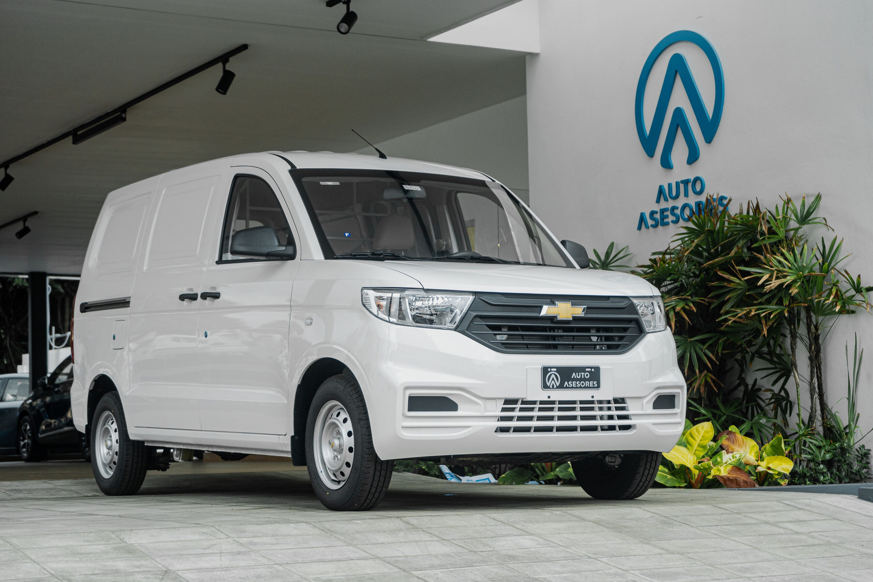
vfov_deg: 19.5
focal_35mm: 70
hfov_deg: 28.8
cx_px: 436
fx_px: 1697
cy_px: 291
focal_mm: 70
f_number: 5.6
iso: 500
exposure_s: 1/125
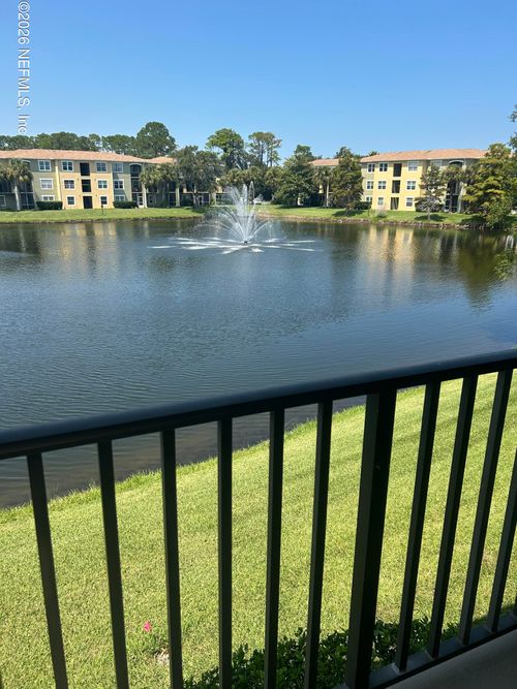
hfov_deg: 53.0
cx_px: 258
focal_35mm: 26
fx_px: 518
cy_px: 344
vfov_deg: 67.3
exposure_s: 1/2695
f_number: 1.5
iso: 50
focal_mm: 5.7
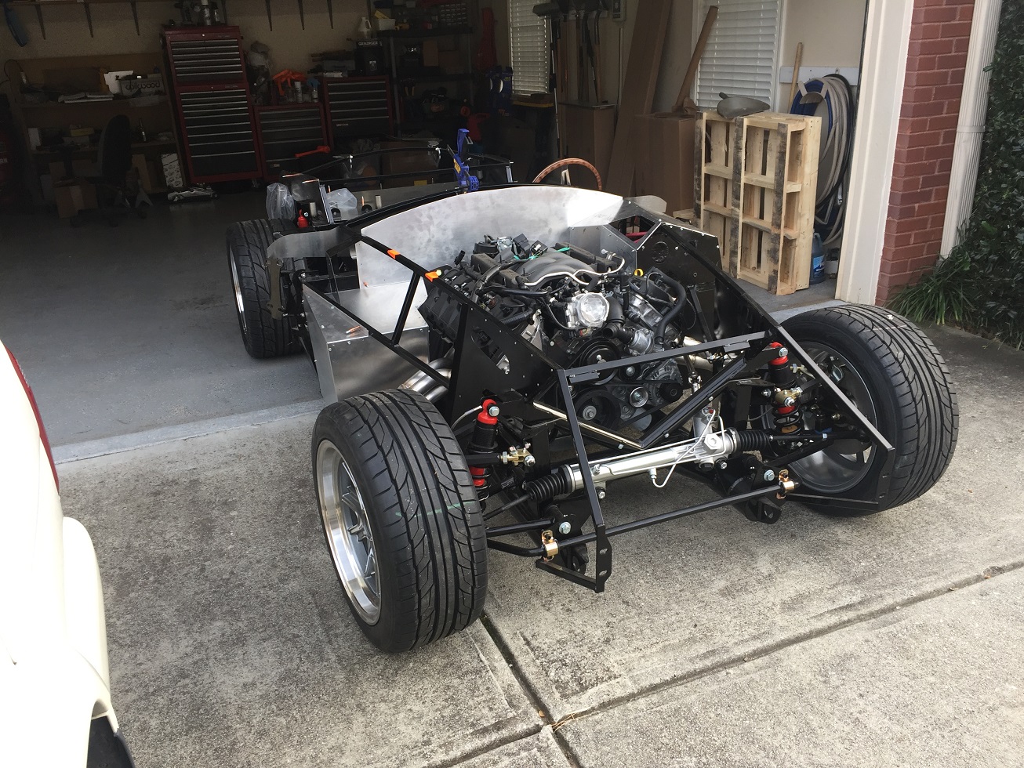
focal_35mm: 29
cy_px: 384
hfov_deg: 61.7
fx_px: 858
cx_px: 512
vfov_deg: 48.2
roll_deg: +1.8
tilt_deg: -22.6
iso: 32
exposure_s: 1/120
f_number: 2.2
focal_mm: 4.15
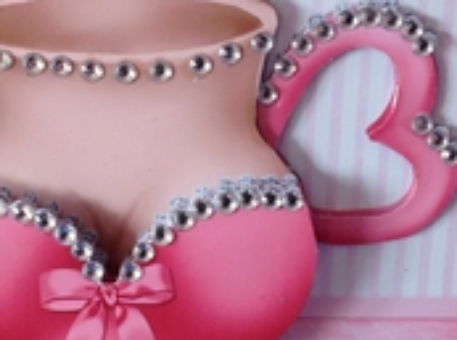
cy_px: 171
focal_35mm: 91
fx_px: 1199
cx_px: 153
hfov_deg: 21.5
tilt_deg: -42.0
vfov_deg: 16.2
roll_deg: -0.5
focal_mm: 4.28
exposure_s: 1/15
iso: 64
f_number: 2.4
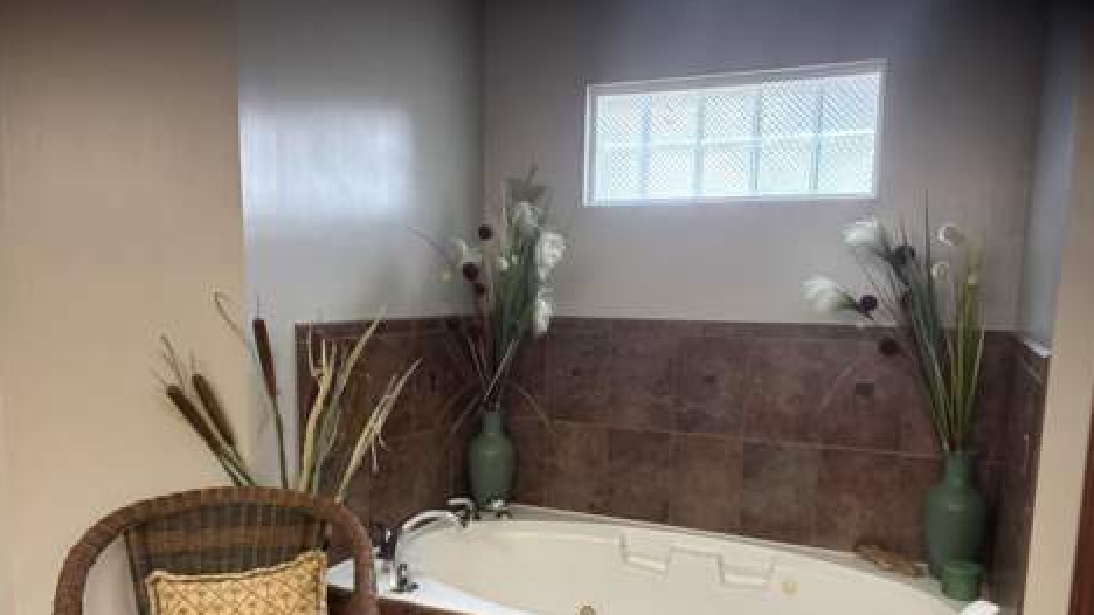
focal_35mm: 29
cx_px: 538
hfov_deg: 66.1
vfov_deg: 39.7
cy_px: 403
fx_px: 841
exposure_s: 1/60
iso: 500
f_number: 1.6
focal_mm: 5.96
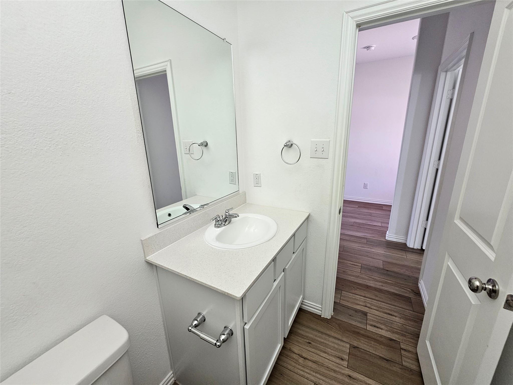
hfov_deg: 106.2
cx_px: 256
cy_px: 192
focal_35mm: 13
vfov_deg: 89.9
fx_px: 193
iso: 160
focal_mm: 2.2
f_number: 2.2
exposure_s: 1/60
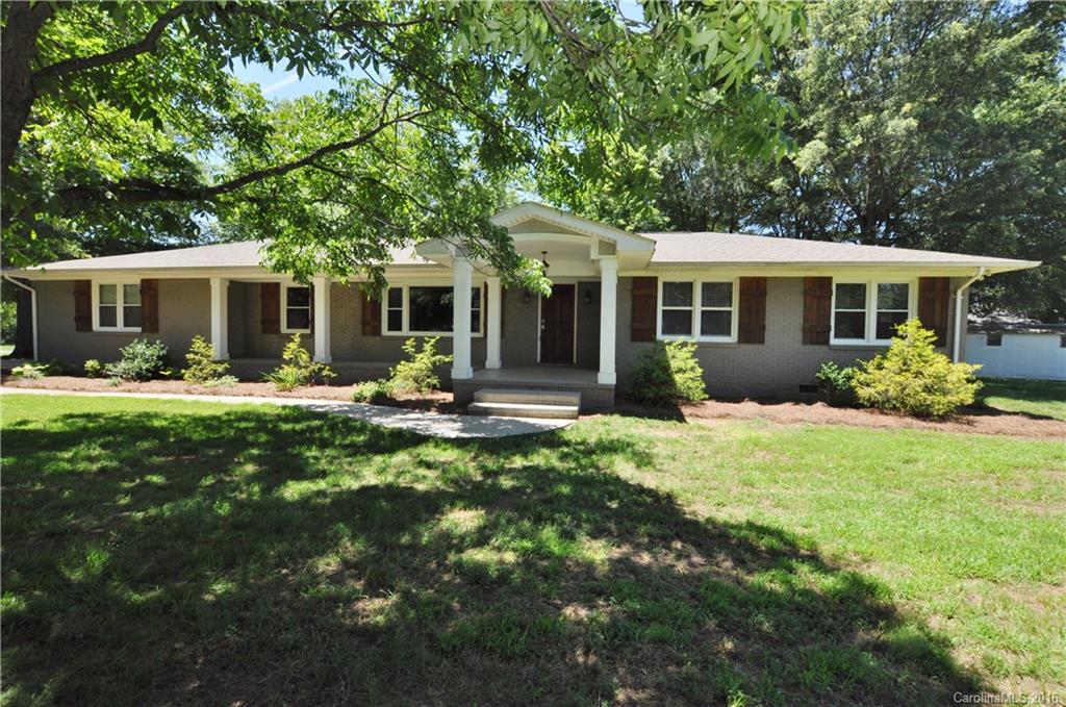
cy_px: 354
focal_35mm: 15
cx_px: 533
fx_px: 443
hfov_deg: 100.5
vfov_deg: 77.1
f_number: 13
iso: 400
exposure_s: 1/200
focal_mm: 10
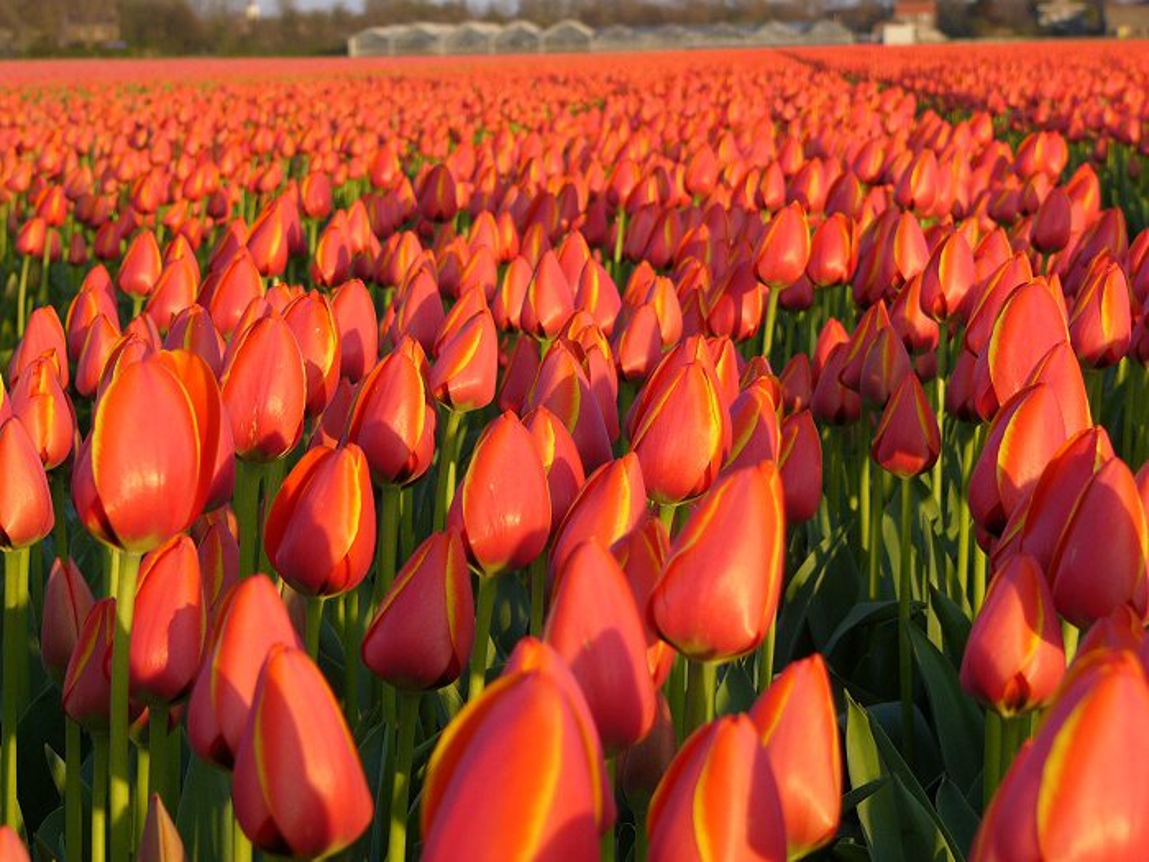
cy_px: 431
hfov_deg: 18.4
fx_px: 3552
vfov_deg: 13.8
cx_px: 574
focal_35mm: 107
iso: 50
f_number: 4
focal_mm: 17.8
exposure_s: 1/200
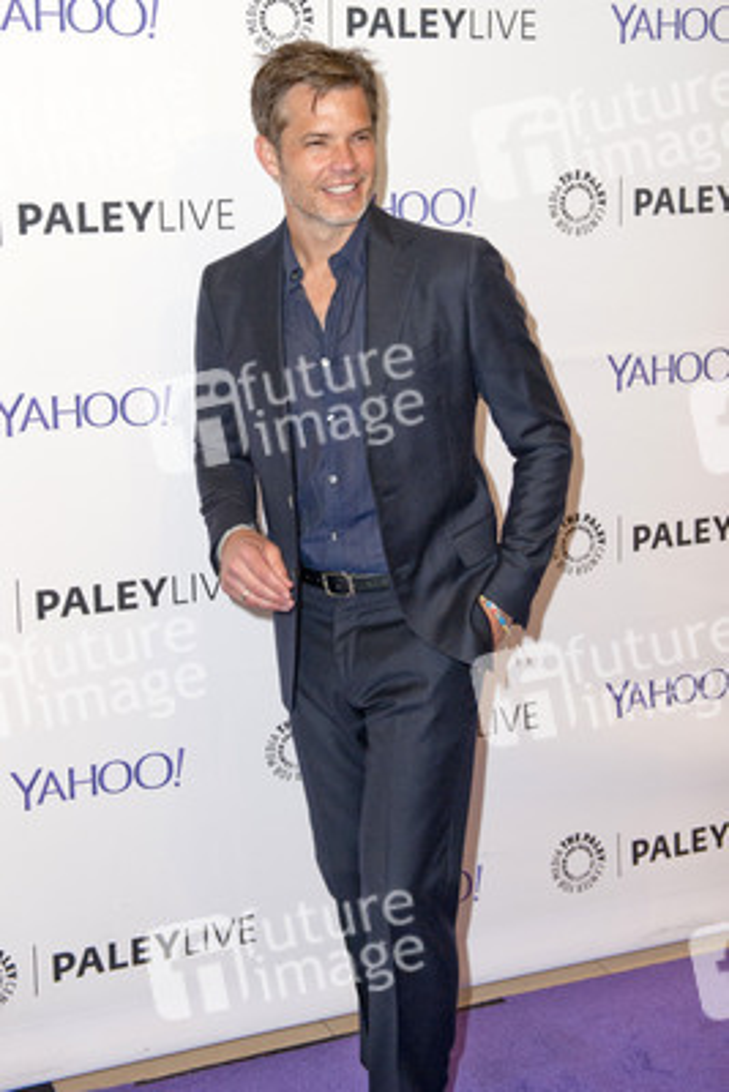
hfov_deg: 31.9
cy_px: 546
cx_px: 364
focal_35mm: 42
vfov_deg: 46.4
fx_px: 1275
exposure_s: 1/400
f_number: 4
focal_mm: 42
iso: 400
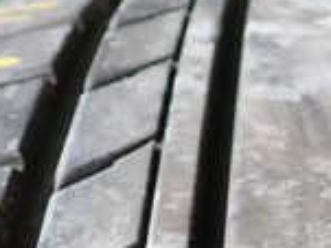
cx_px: 294
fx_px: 1137
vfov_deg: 12.1
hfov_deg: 16.4
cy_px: 325
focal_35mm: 119
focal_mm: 5.4
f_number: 2.3
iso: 200
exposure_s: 1/80
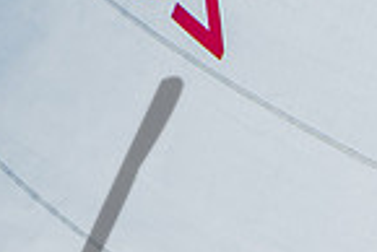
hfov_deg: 1.0
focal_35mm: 2107
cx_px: 950
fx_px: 22087
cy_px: 378
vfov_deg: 0.7
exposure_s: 1/500
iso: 100
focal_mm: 340
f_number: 8
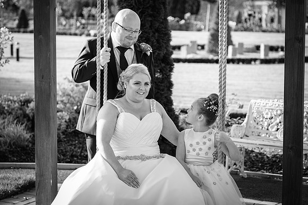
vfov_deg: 13.0
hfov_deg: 19.3
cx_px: 141
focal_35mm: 106
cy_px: 100
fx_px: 904
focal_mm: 63.4
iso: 200
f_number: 2.8
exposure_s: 1/500
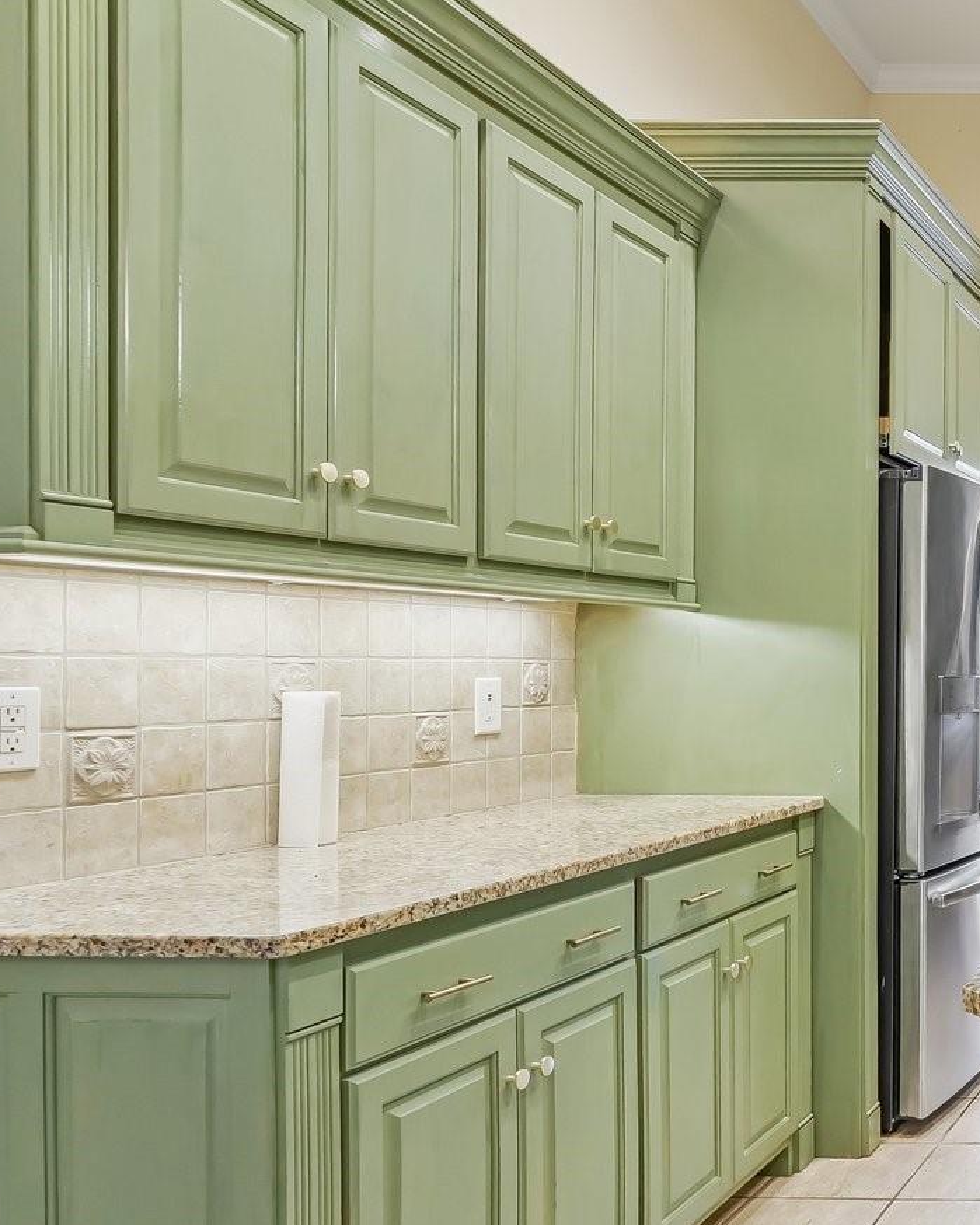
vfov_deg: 54.1
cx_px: 1323
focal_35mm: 33
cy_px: 685
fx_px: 1197
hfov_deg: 31.9
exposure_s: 1/4
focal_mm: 10
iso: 400
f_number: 8
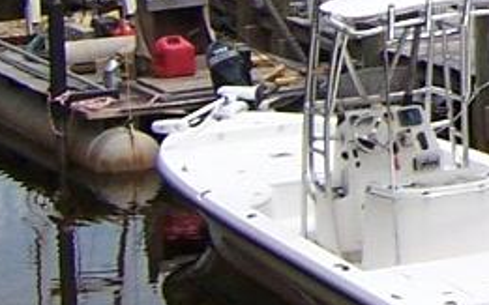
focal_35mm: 208
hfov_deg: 9.5
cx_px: 961
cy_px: -432
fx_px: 2771
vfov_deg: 6.0
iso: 80
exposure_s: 1/750
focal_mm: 5.5
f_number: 4
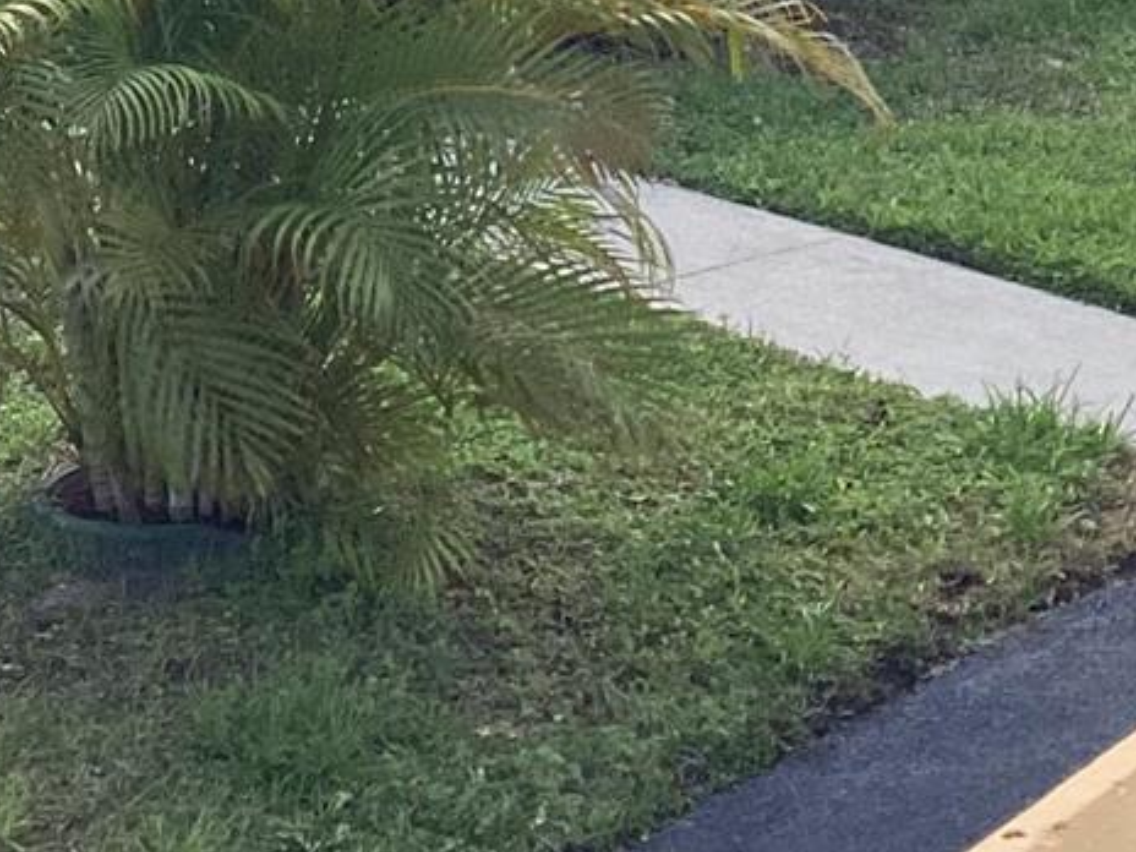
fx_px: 3511
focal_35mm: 107
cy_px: -497
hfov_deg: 18.3
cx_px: 357
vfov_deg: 13.0
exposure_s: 1/1508
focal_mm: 3.3
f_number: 2.4
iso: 25
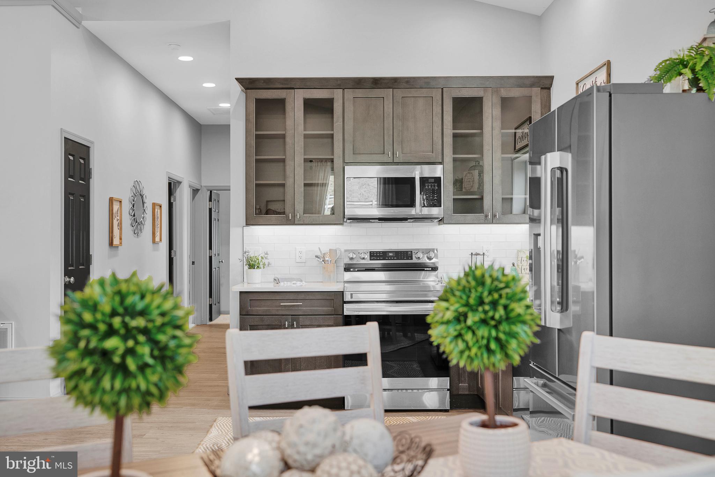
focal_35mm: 35
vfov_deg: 37.8
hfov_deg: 54.4
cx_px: 358
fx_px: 695
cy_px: 238
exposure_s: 1/20
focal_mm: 35
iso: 200
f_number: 3.5
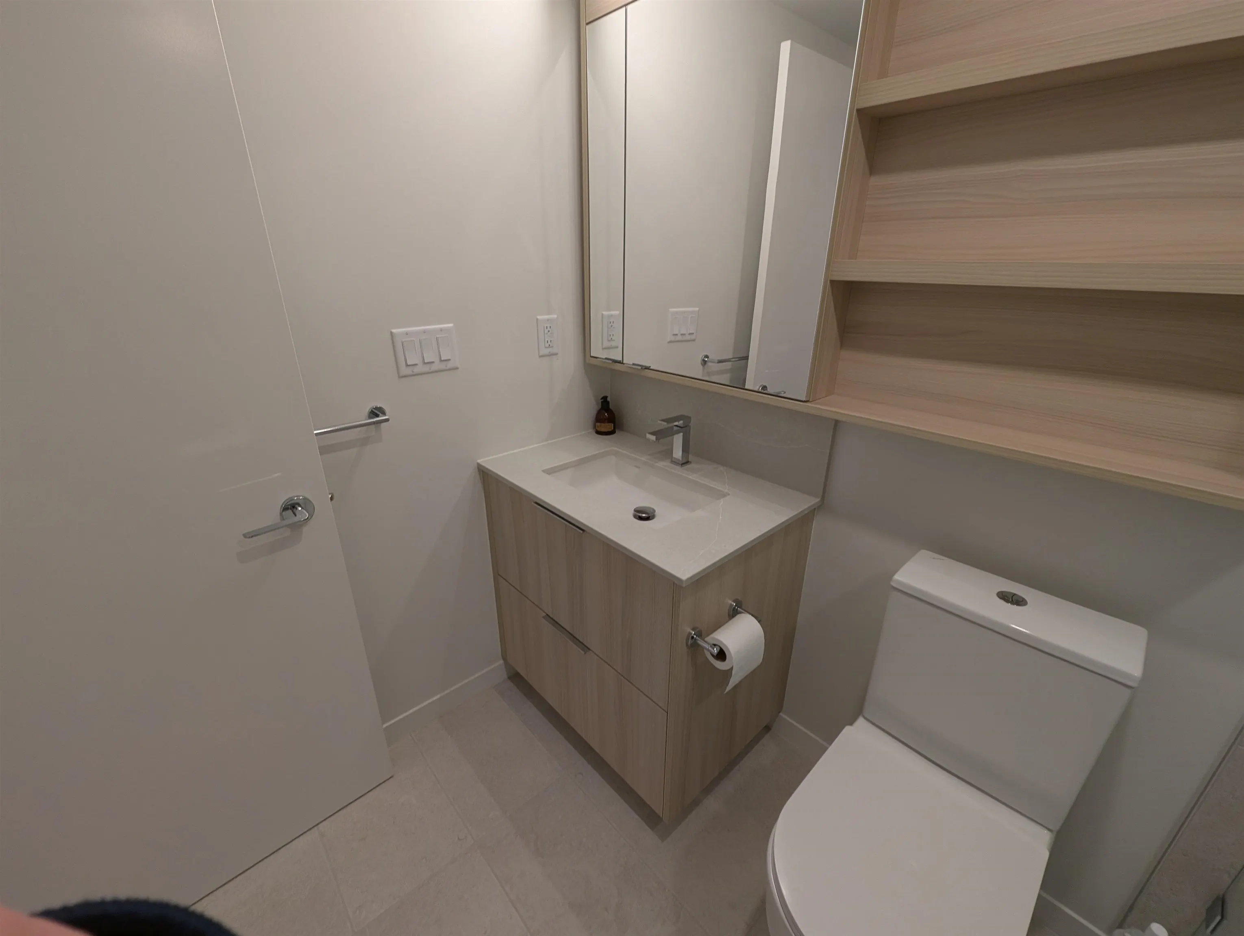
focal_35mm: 13
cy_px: 468
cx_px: 622
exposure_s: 1/30
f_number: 2.2
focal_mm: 1.95
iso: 54
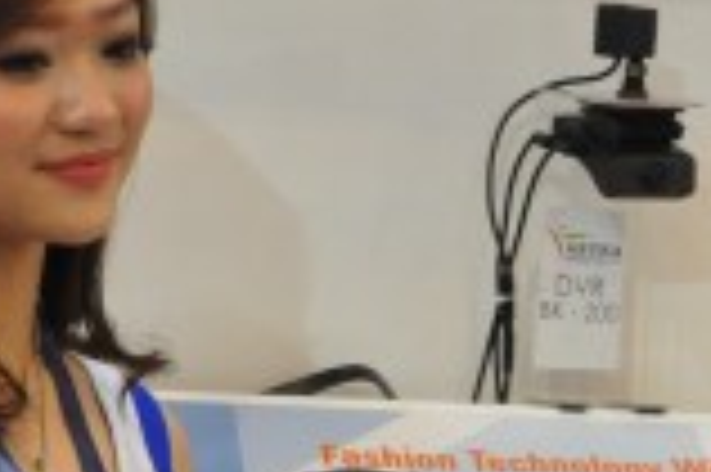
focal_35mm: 274
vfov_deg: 5.0
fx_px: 5406
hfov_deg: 7.5
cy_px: 519
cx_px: 801
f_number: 6.3
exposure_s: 1/40
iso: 1250
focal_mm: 45
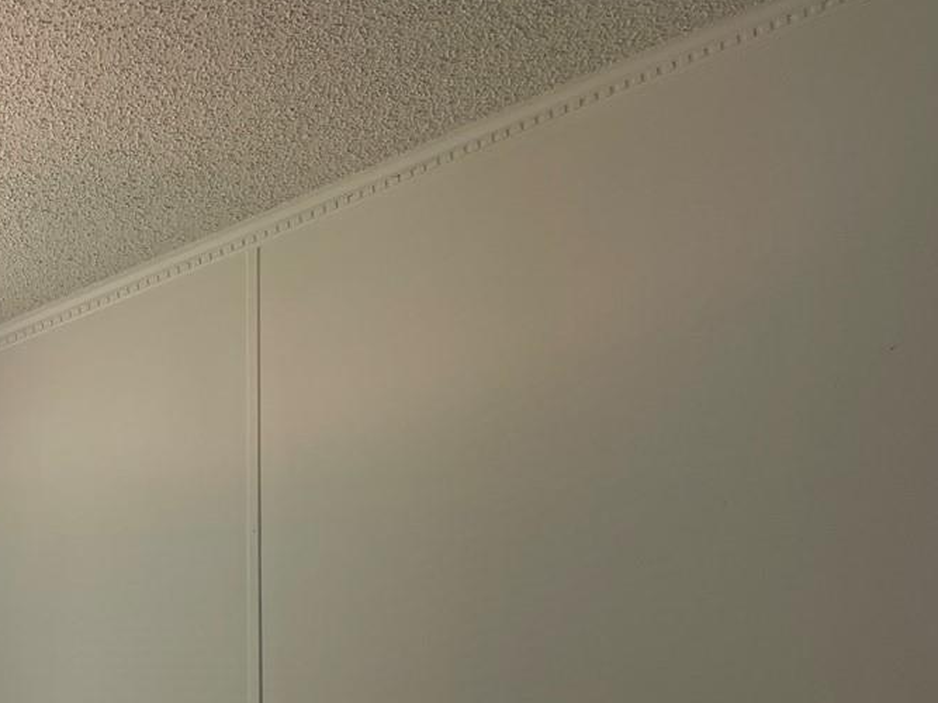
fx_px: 1626
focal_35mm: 60
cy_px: 782
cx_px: -131
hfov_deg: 28.7
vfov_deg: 22.9
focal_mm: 5.1
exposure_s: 1/120
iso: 40
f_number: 1.6
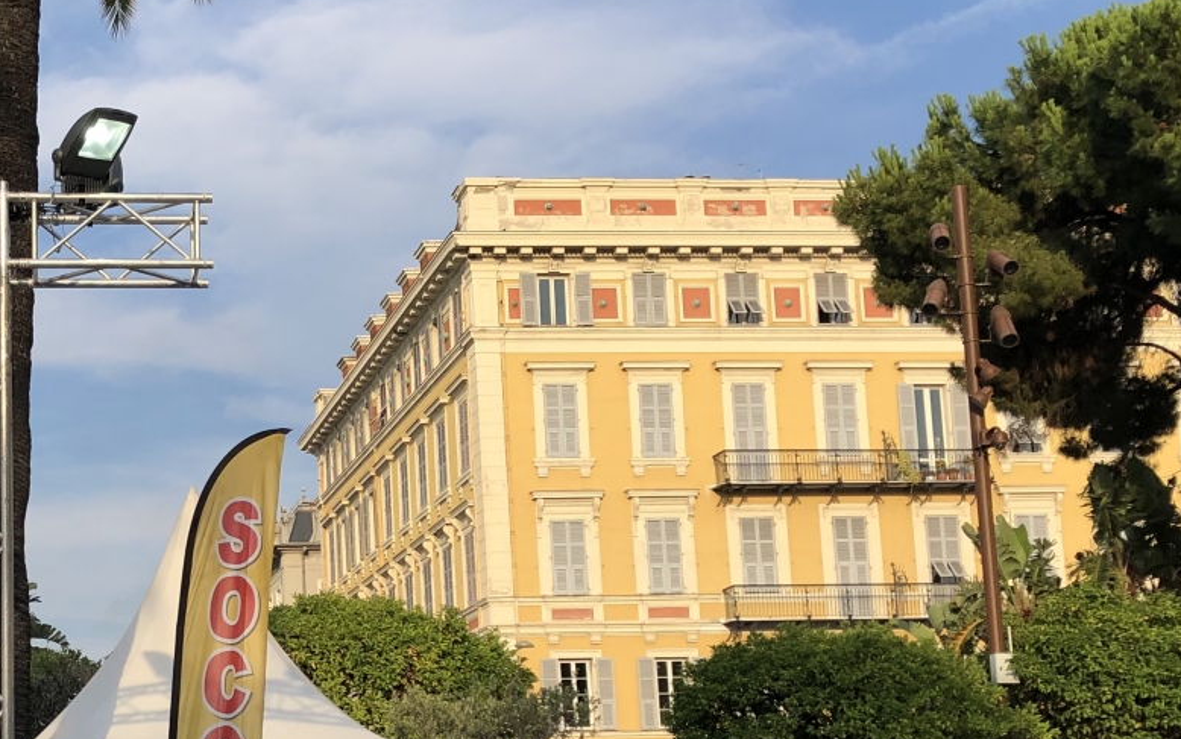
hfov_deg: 32.3
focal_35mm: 61
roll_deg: +1.0
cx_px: 190
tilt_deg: +7.6
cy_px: 649
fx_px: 1964
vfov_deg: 20.9
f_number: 1.8
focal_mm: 3.99
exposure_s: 1/1200
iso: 20
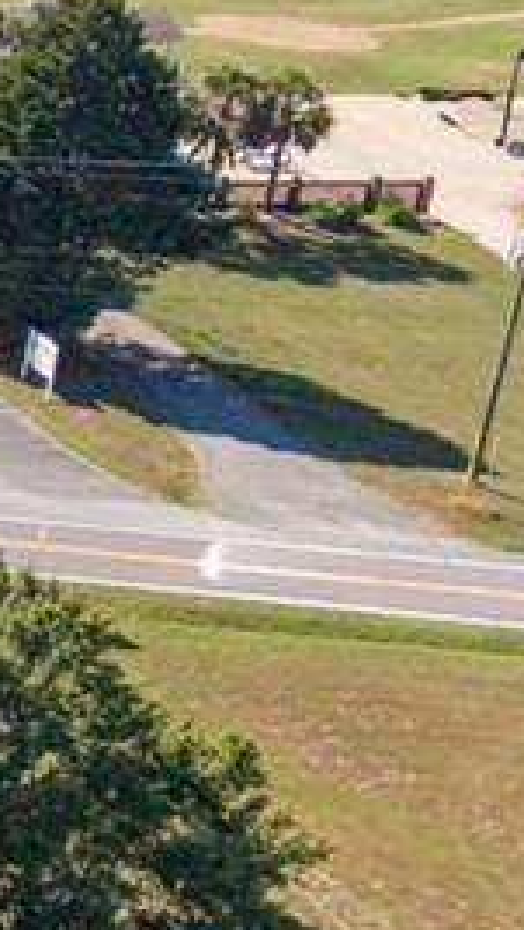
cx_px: -1999
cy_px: 691
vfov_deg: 10.7
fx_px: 4934
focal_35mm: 200
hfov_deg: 5.0
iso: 200
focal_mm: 8.67
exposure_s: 1/90
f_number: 1.8
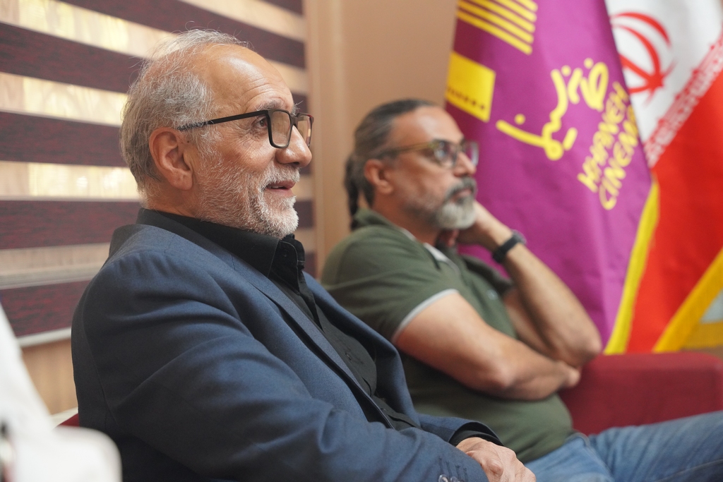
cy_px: 241
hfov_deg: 28.8
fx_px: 1406
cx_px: 362
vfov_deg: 19.5
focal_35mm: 70
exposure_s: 1/160
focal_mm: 70
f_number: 4
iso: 5000
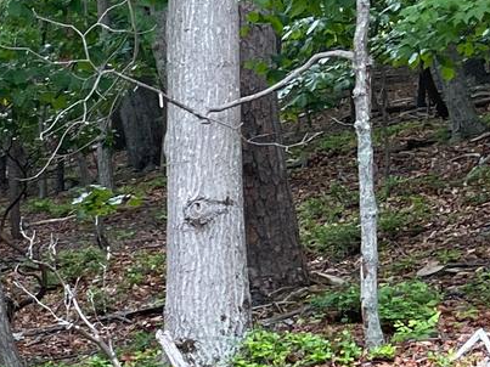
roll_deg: -4.9
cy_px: 478
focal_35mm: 127
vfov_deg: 11.4
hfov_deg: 12.0
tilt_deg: -1.6
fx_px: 1797
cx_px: -739
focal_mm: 5.1
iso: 64
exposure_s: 1/121
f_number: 1.6
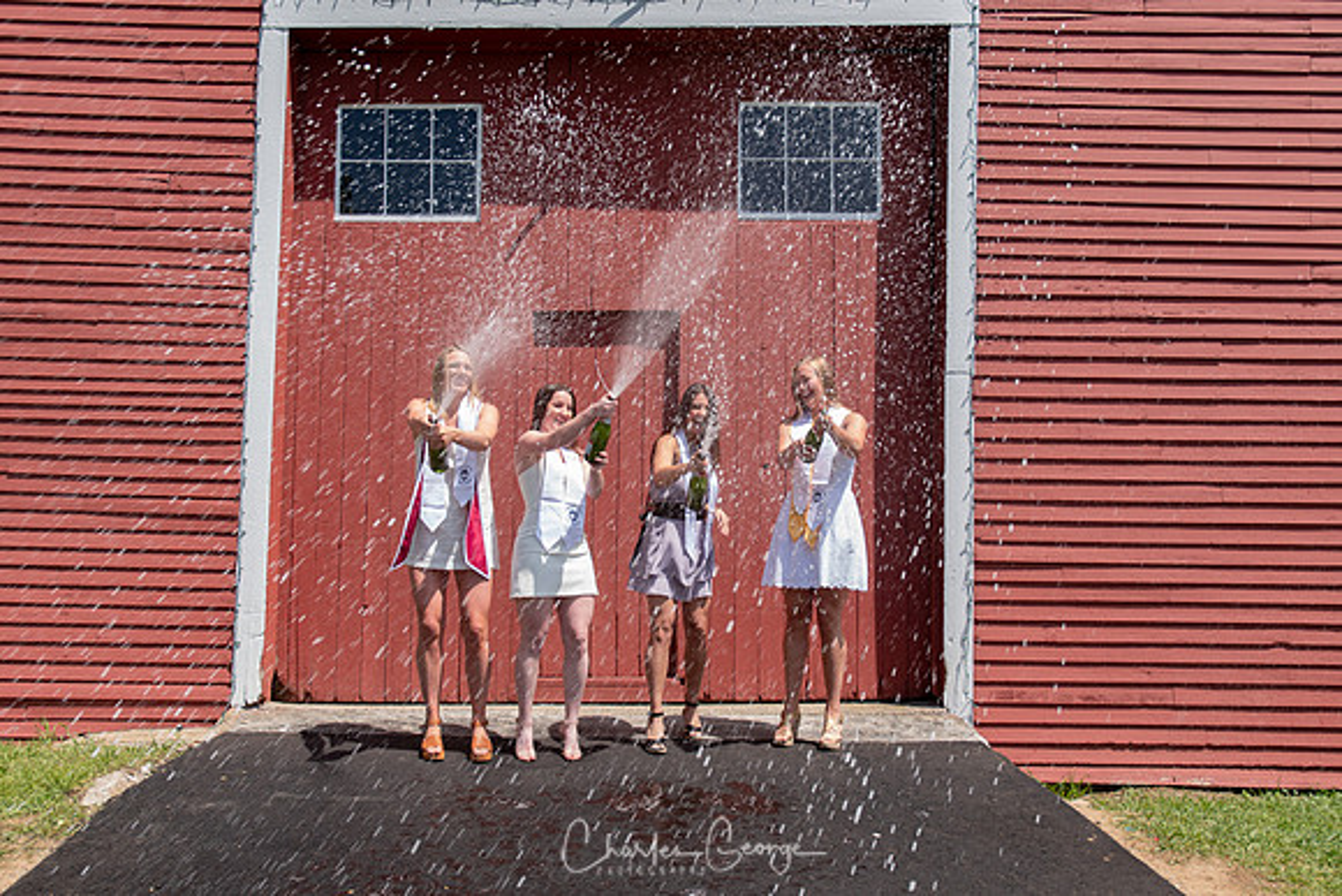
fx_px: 1400
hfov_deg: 51.2
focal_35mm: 38
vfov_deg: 35.5
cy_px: 448
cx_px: 671
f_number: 5.6
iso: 100
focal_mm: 25
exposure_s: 1/250
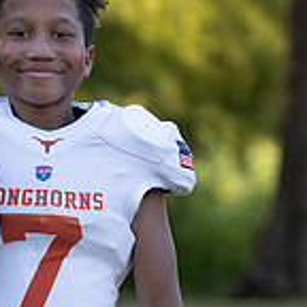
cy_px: 311
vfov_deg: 4.6
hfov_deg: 4.6
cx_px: 82
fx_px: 3853
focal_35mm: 384
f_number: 2.8
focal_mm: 103
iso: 160
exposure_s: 1/400
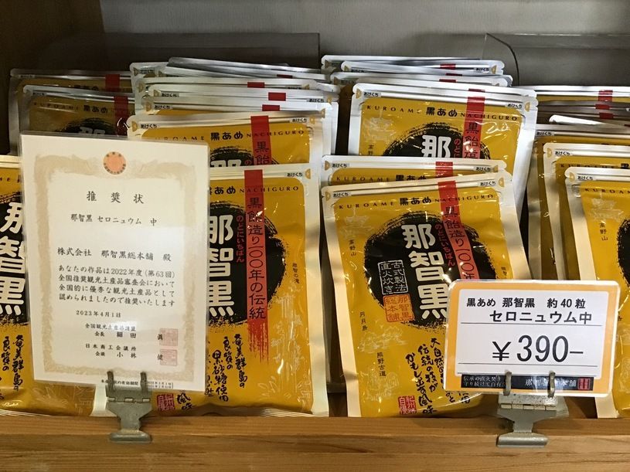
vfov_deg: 45.4
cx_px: 315
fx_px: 564
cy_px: 236
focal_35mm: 31
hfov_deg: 58.4
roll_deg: -0.4
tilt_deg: -28.0
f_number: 2.4
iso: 160
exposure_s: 1/30
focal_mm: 3.3
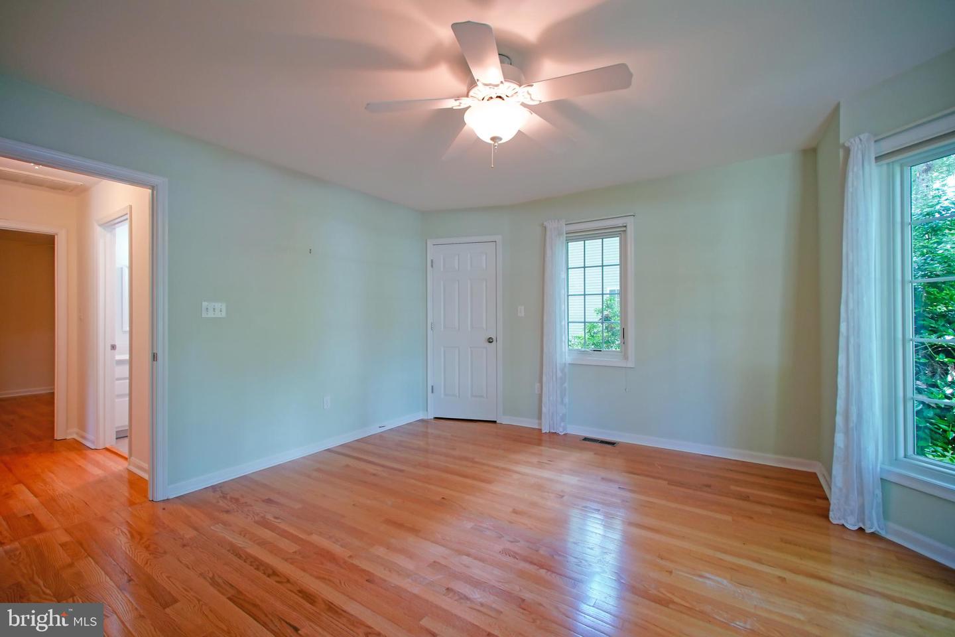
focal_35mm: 15
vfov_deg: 77.3
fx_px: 398
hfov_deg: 100.4
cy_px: 318
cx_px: 478
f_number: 2.8
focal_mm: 10
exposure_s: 1/30
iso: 320
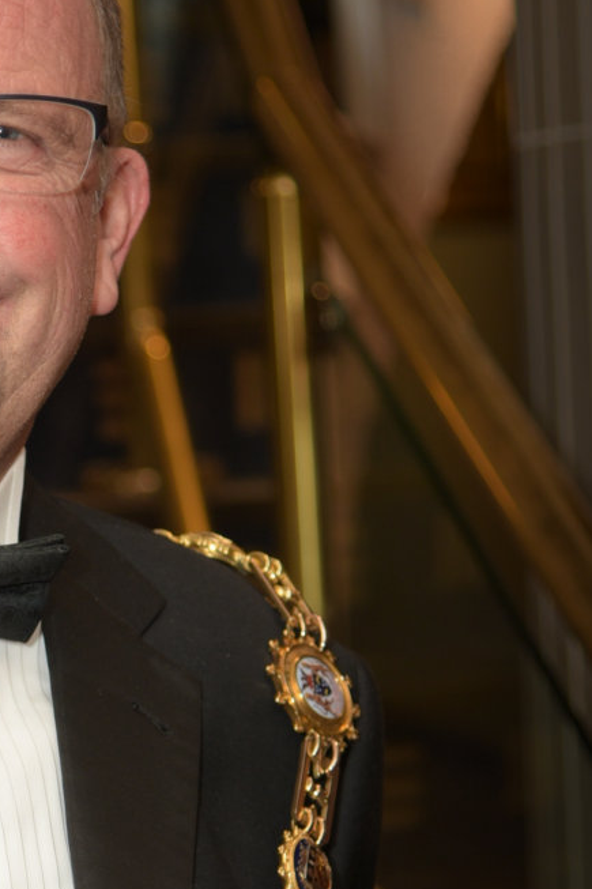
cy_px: 708
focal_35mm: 171
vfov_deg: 12.0
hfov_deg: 7.9
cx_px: -129
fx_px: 4220
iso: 400
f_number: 4
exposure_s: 1/125
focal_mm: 62
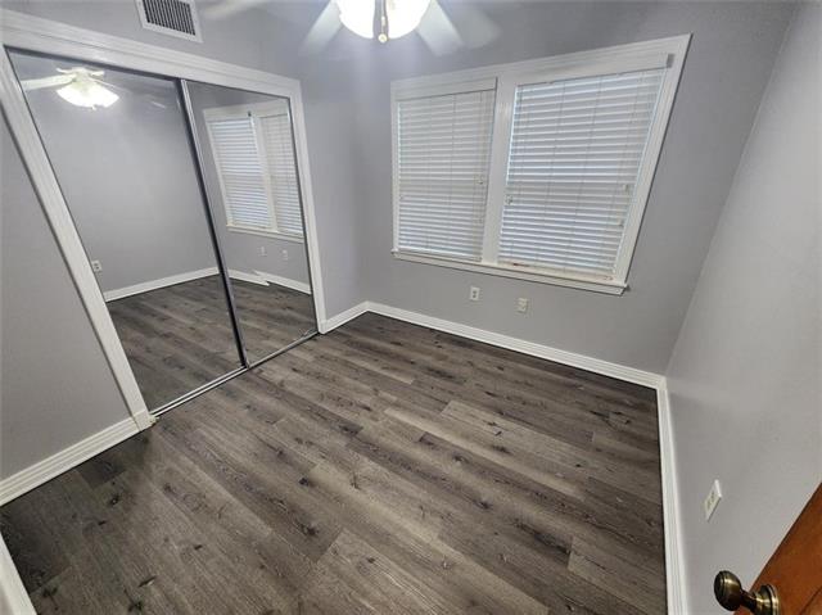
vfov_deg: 89.8
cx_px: 411
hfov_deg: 106.2
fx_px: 308
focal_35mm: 13
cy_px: 308
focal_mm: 2.2
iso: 160
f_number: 2.2
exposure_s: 1/60
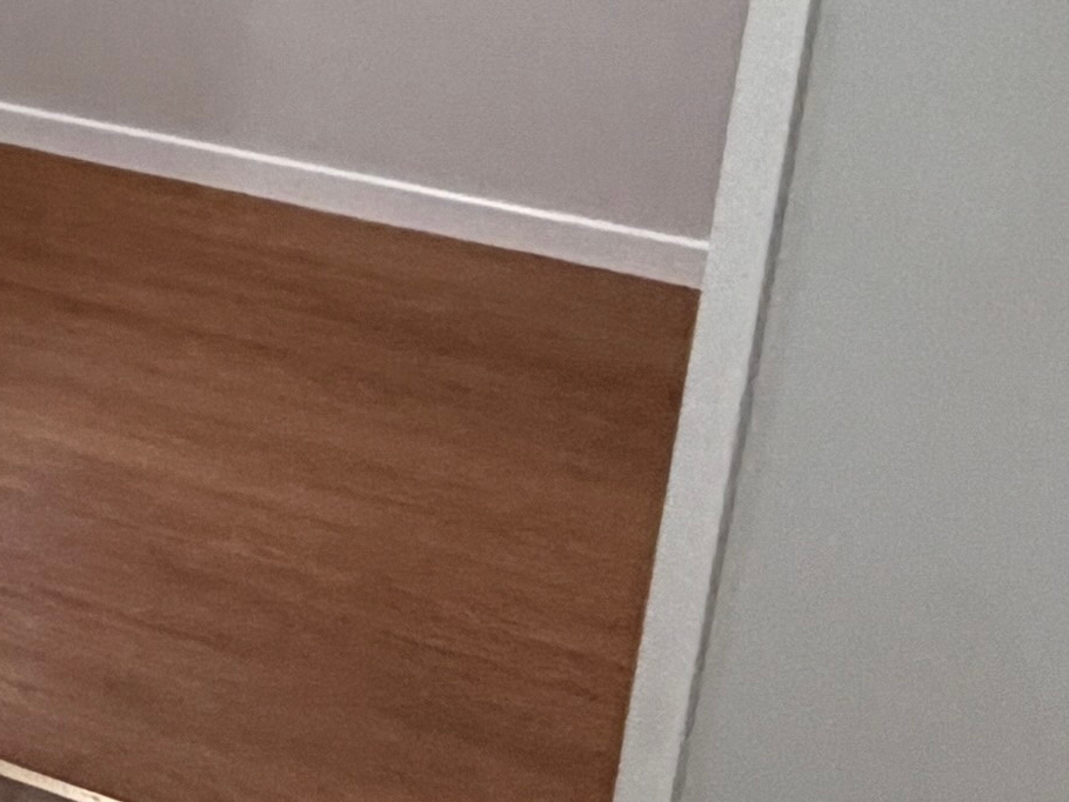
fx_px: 2718
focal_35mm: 88
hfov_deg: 15.8
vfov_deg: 16.1
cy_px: -172
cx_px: -1244
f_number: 2.2
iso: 320
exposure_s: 1/50
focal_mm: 2.22
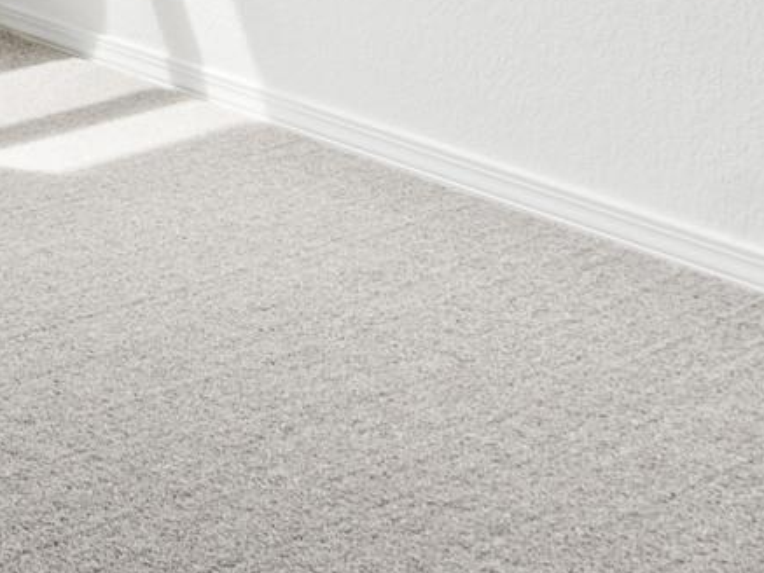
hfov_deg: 19.2
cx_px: -337
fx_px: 2003
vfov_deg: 13.9
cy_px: -556
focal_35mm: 91
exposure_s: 1/13
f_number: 9
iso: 250
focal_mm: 11
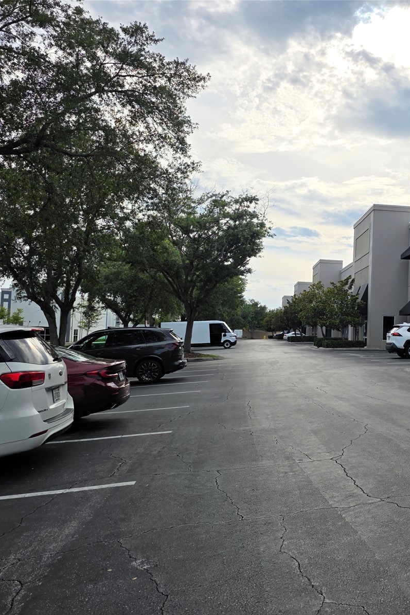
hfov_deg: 39.5
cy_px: 308
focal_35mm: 32
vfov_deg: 58.7
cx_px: 326
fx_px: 547
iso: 50
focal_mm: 6.25
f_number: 1.7
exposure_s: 1/7944
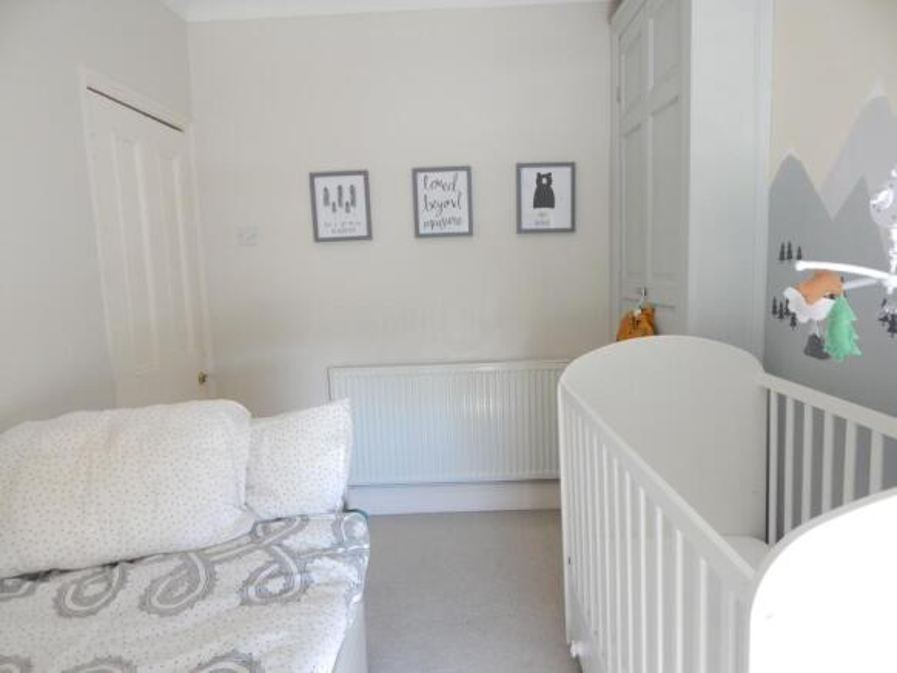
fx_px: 570
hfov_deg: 76.4
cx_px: 448
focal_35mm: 22
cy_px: 336
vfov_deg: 61.1
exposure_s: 1/30
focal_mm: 4
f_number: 3
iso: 200
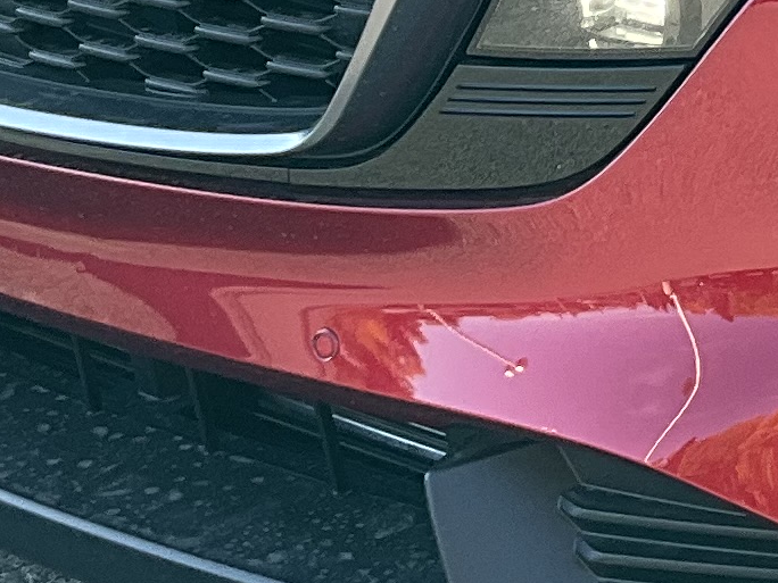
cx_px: 1400
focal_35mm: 171
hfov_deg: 10.8
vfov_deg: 8.5
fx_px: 3843
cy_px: -323
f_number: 1.8
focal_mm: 3
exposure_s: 1/199
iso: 20
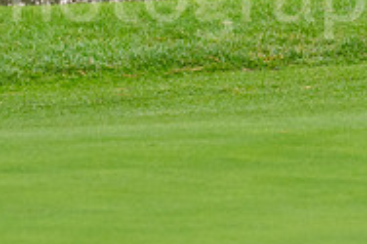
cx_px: 215
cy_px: -102
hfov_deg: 1.5
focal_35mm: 1391
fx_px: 14168
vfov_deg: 1.0
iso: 800
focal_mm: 300
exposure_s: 1/800
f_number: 4
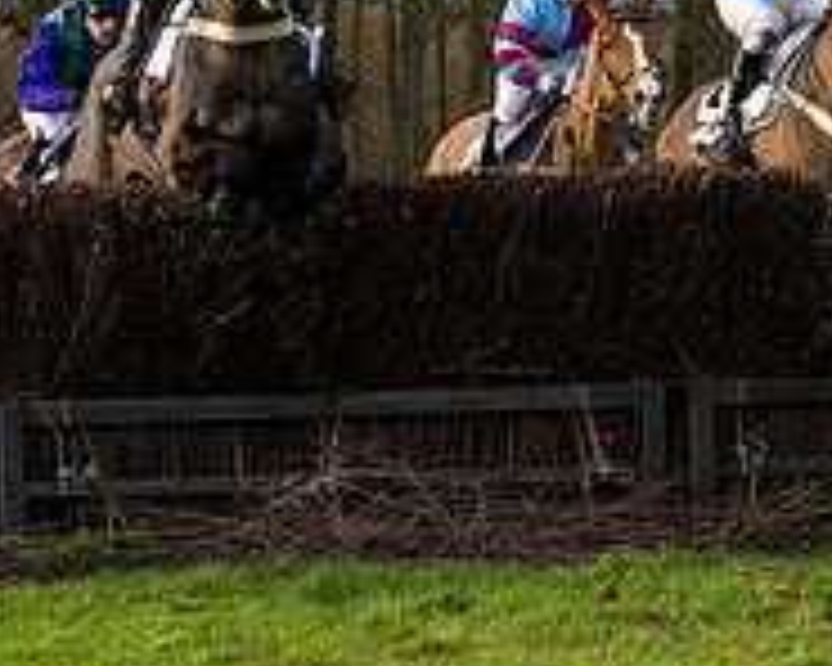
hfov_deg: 5.7
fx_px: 8372
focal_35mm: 340
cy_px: -54
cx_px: 746
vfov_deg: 4.5
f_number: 4
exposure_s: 1/1000
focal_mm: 99
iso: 400
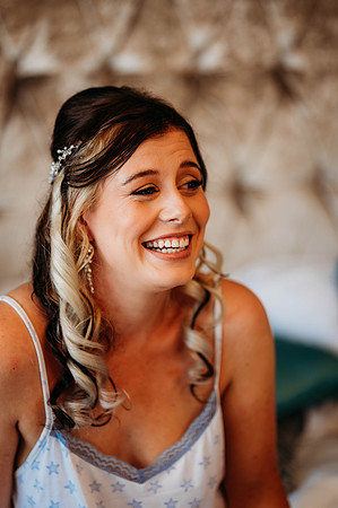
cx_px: 169
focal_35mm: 85
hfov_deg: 16.0
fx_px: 1200
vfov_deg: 23.9
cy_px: 254
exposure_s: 1/200
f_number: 1.8
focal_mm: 85
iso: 250
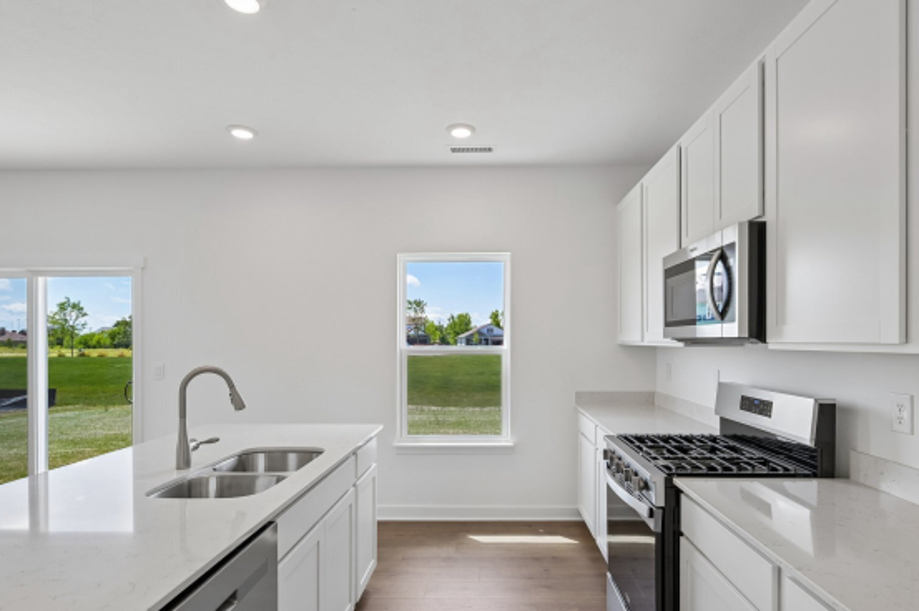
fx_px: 485
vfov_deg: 64.3
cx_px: 482
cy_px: 340
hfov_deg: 86.9
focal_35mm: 19
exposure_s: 1/50
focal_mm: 14
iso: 100
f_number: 8
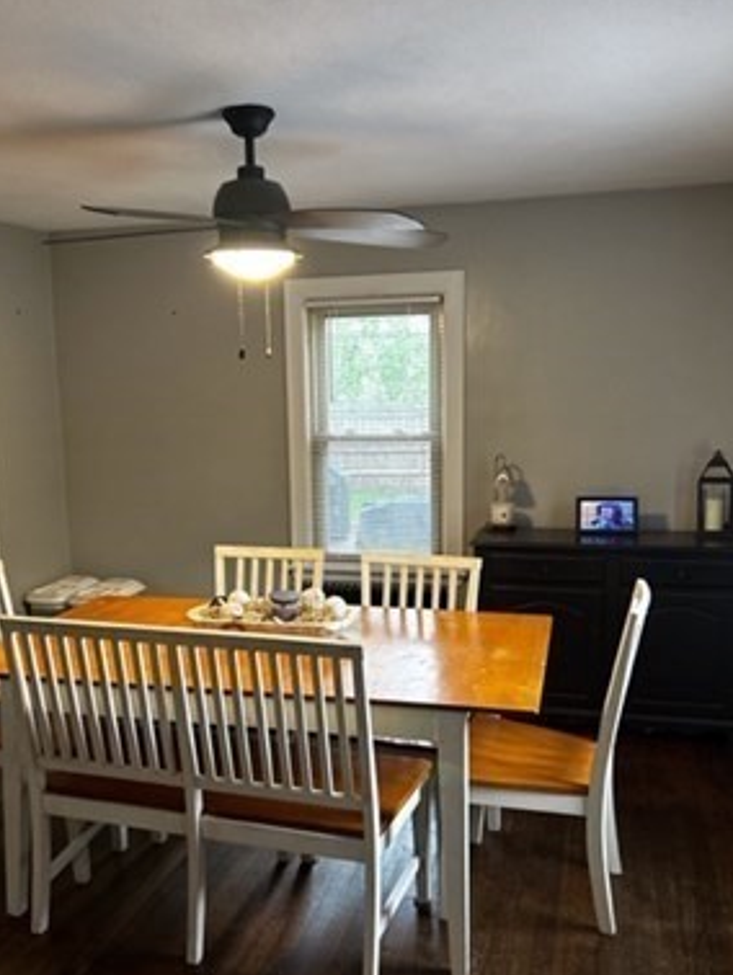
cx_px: 351
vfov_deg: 55.3
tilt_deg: -7.9
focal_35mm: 33
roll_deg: +0.5
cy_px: 521
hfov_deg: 43.0
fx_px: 931
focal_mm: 5.7
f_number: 1.5
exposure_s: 1/60
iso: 250
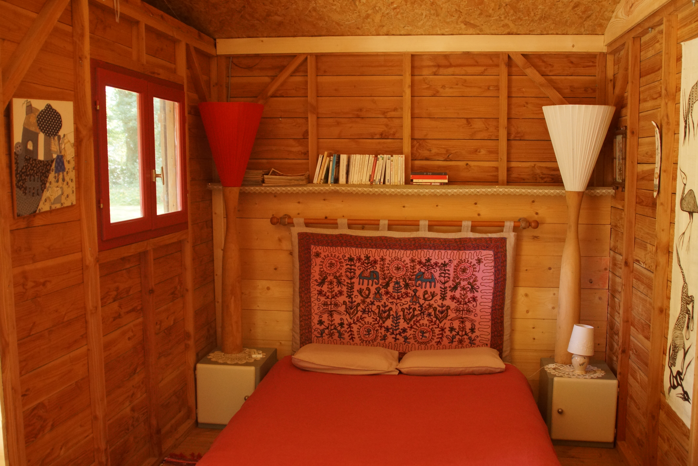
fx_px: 698
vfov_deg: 36.9
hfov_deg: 53.1
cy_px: 233
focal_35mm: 36
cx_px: 349
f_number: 3.5
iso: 1000
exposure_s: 1/60
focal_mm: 24
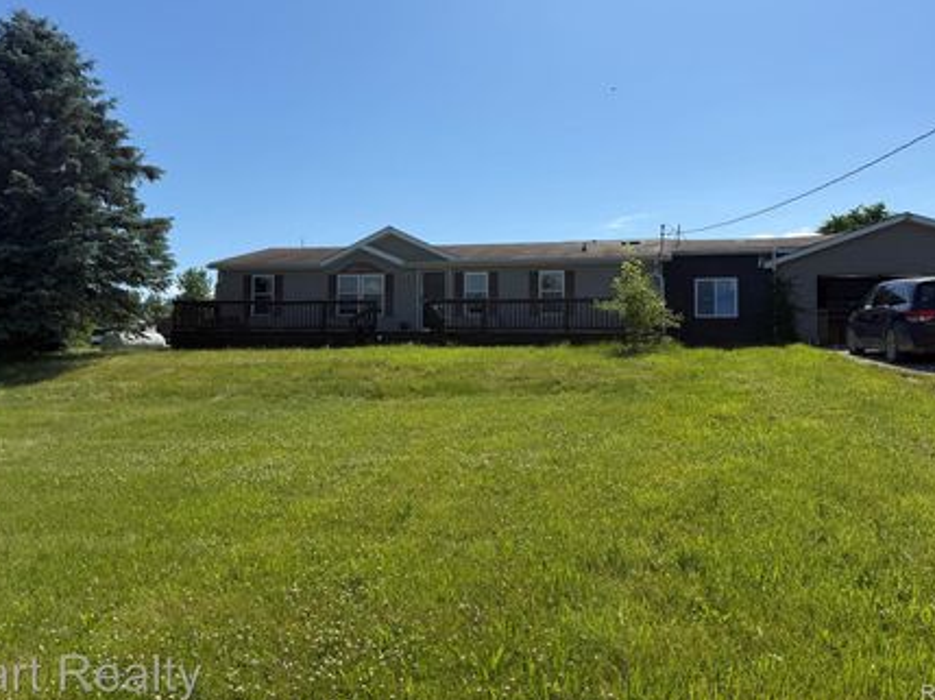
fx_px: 756
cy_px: 300
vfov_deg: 49.5
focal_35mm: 28
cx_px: 482
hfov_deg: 63.5
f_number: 1.78
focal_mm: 6.76
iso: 80
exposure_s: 1/7353
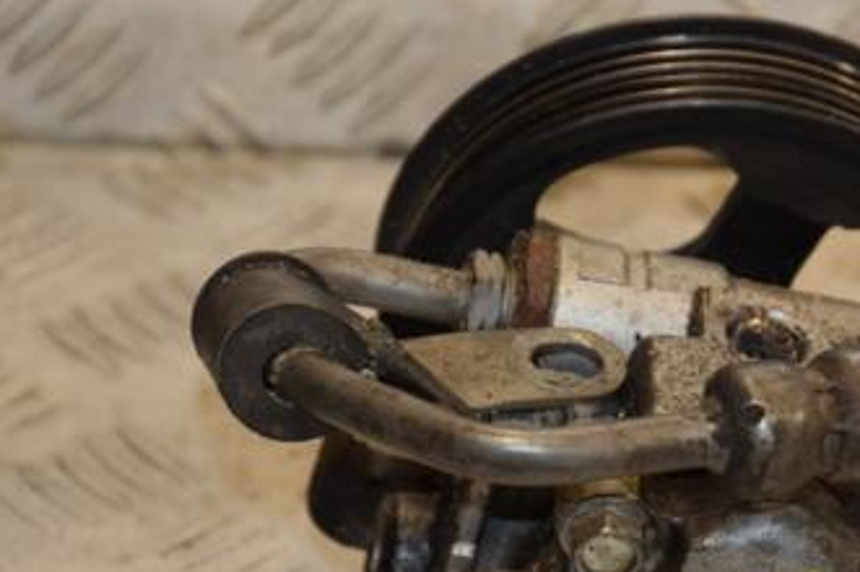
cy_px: 497
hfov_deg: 7.2
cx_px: 647
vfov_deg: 4.8
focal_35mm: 286
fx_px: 6823
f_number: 5.6
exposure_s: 1/160
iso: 800
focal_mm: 105
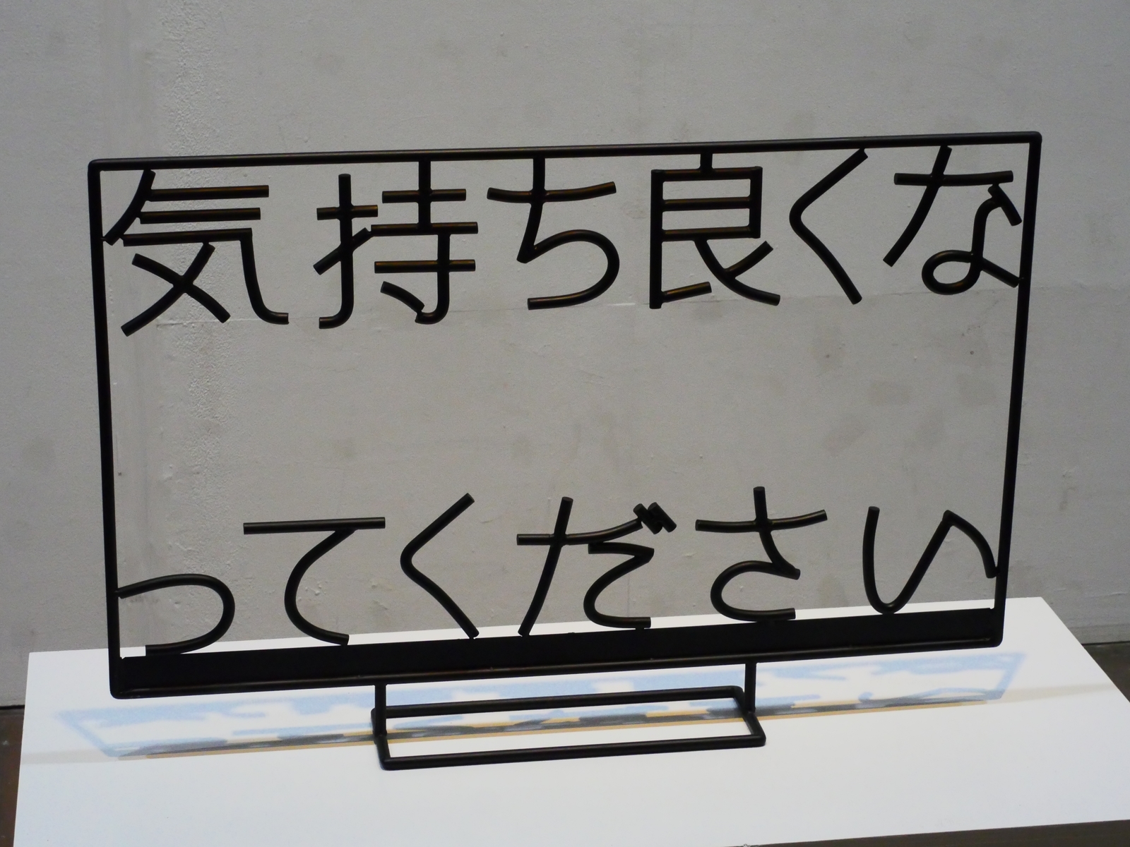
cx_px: 565
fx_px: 2612
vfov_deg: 18.4
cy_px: 424
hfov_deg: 24.4
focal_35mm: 80
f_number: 10
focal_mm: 40
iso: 3200
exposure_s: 1/60
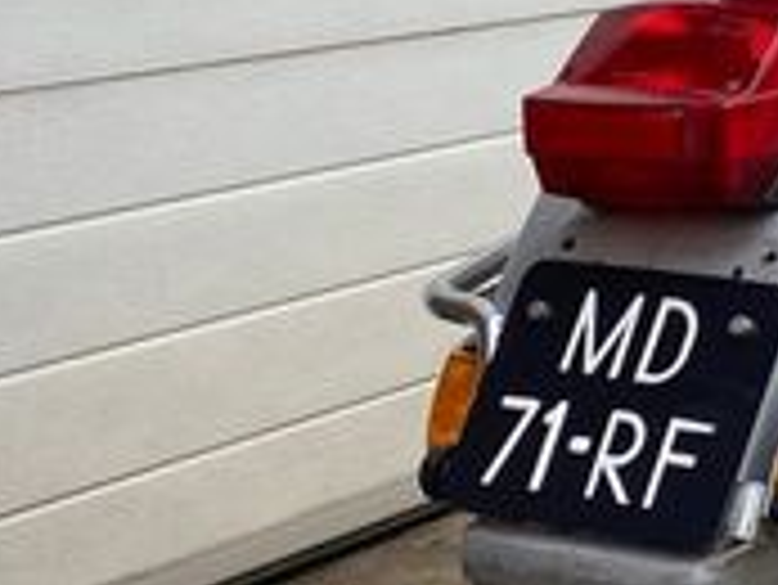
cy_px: 86
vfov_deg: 15.3
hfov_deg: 16.9
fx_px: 2159
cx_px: 1403
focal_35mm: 96
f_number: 1.8
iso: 32
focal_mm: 4.25
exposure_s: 1/317
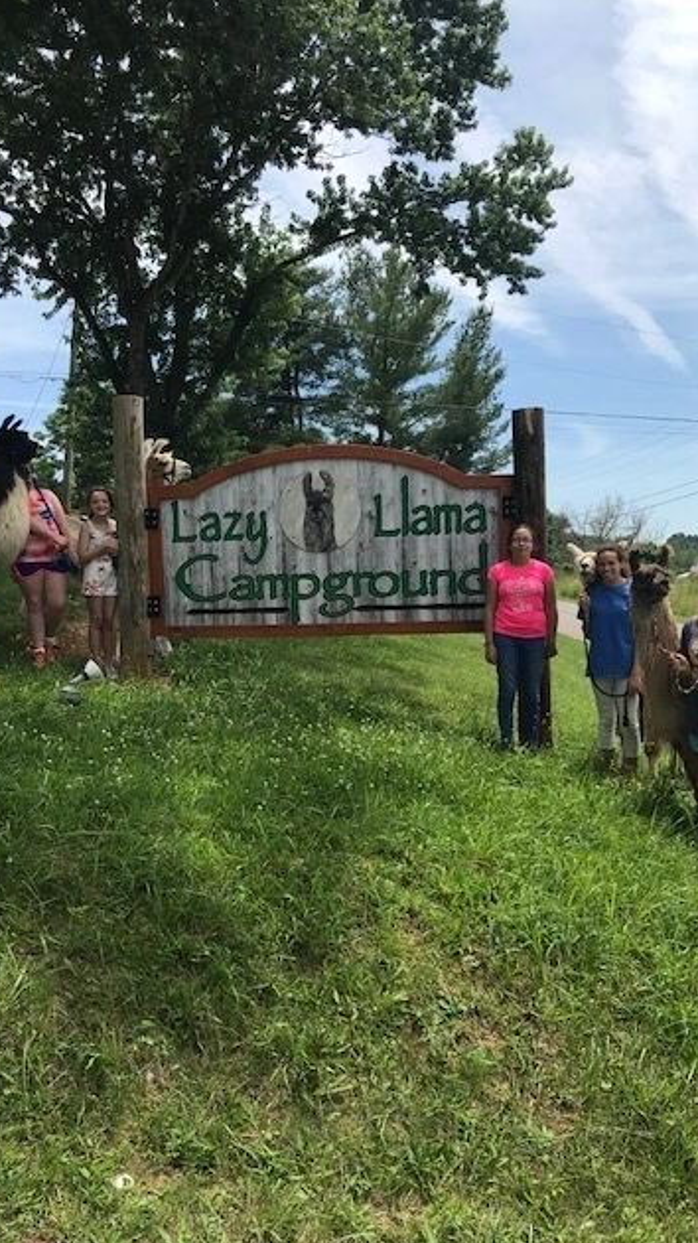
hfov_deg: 37.6
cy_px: 616
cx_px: 290
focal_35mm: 31
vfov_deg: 62.6
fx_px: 1021
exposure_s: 1/2128
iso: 20
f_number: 1.8
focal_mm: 3.99
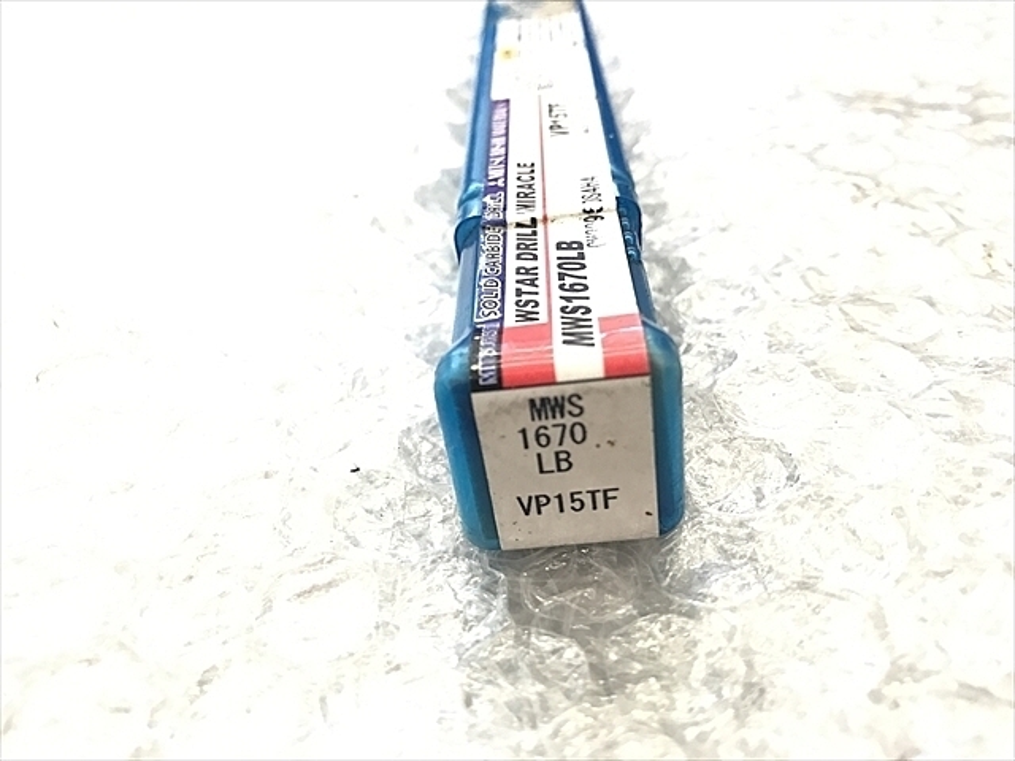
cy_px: 380
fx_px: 821
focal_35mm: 28
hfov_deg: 63.4
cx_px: 508
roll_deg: +3.5
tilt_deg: -35.3
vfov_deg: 49.7
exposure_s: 1/30
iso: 40
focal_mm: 3.99
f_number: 1.8
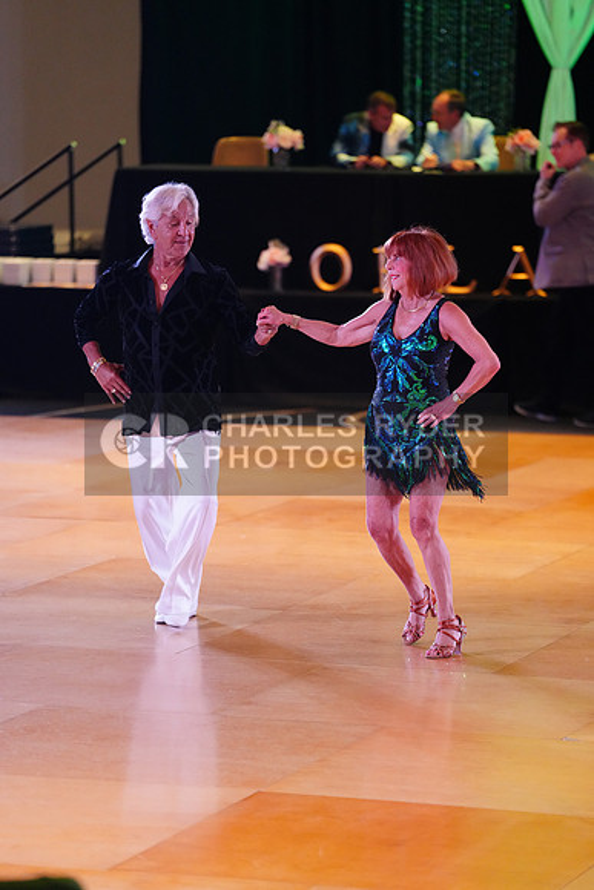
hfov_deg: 8.7
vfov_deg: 13.0
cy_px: 445
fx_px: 3908
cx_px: 297
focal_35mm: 158
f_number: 2.8
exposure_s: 1/400
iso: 5000
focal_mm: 158
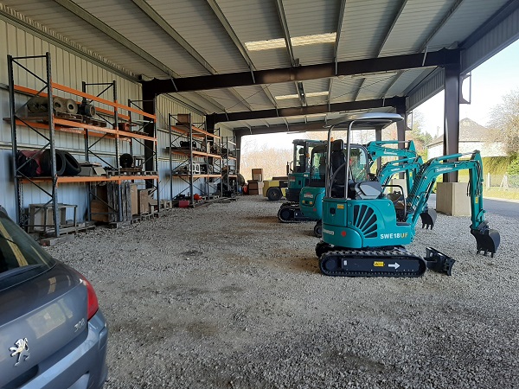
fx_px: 390
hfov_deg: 67.3
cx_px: 260
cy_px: 194
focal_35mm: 26
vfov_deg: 53.1
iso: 40
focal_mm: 3.93
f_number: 1.7
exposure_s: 1/197
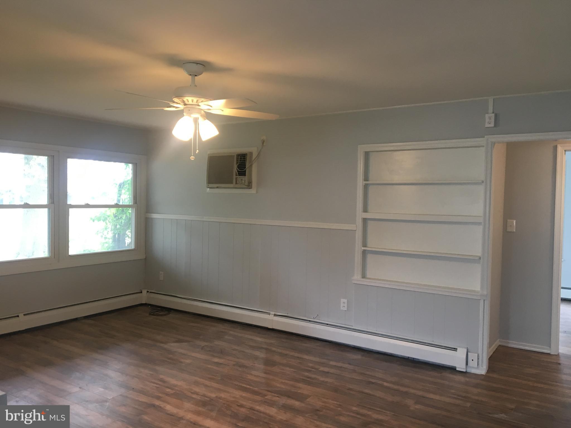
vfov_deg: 48.2
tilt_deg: -2.5
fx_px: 478
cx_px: 286
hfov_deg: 61.7
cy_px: 214
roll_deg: -0.8
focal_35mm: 29
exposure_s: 1/30
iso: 64
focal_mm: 4.15
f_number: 2.2
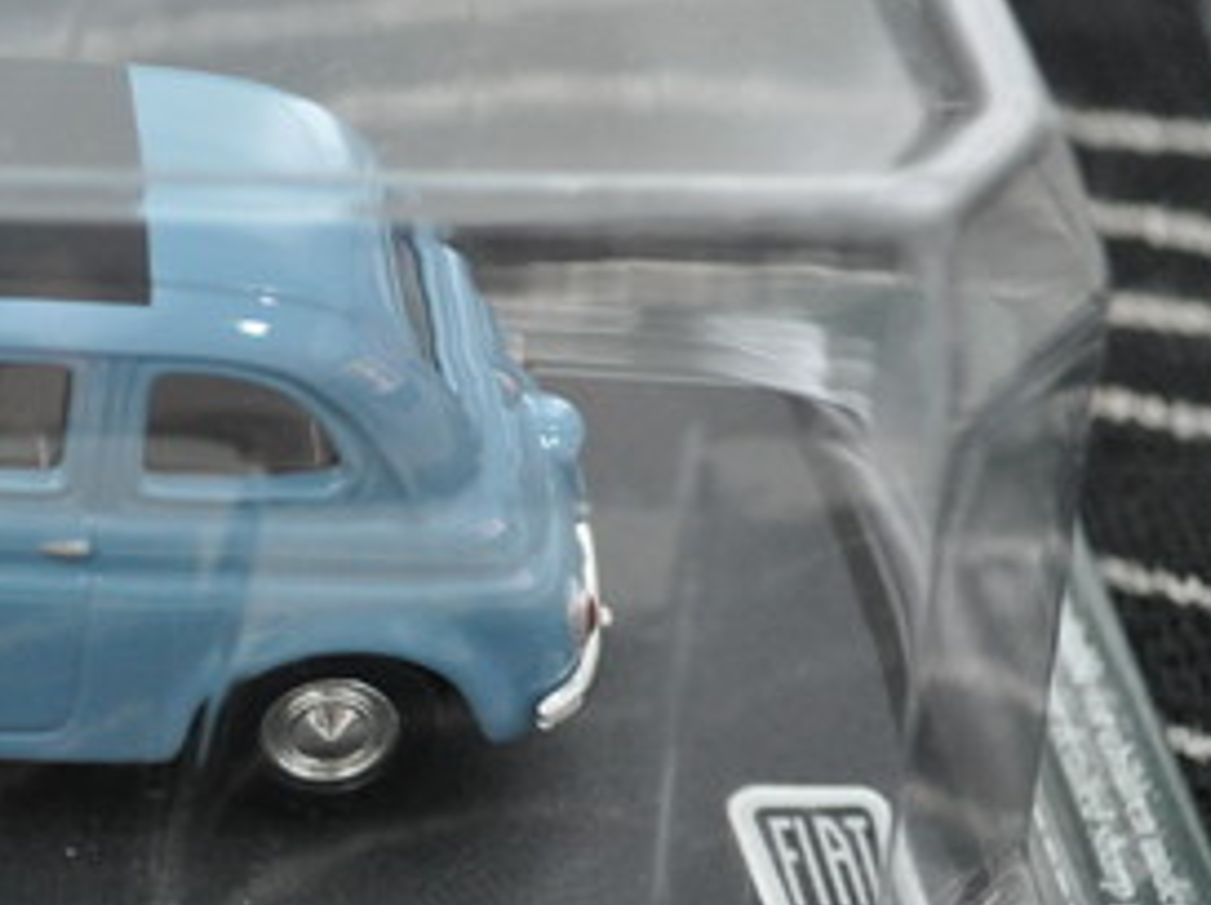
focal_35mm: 115
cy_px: 610
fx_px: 4018
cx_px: -146
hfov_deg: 16.6
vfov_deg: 12.8
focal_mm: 34
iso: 1600
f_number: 5
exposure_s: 1/15
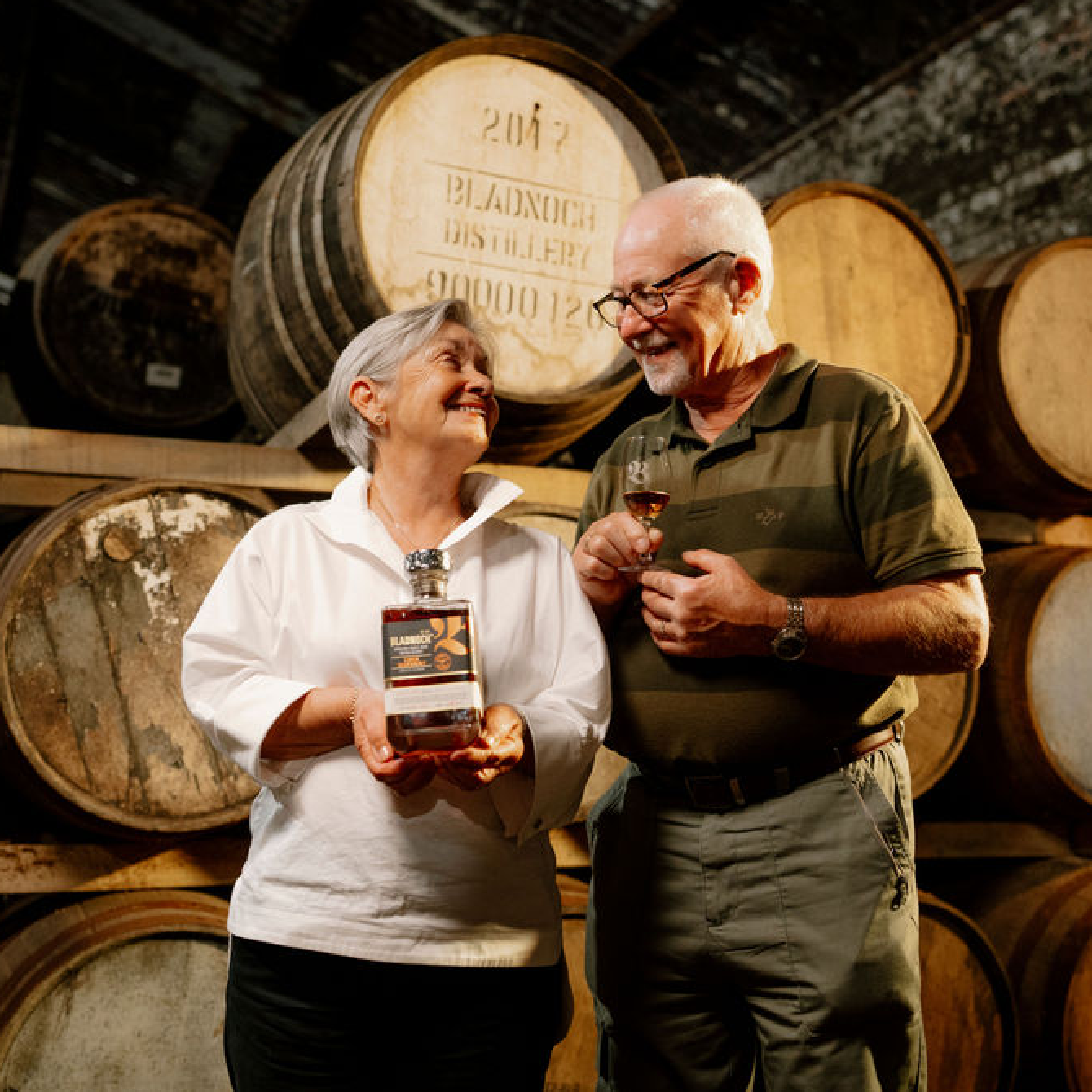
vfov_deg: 42.8
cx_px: 553
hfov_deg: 42.8
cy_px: 550
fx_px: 1392
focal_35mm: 39
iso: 1250
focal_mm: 30
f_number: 2.2
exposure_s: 1/400
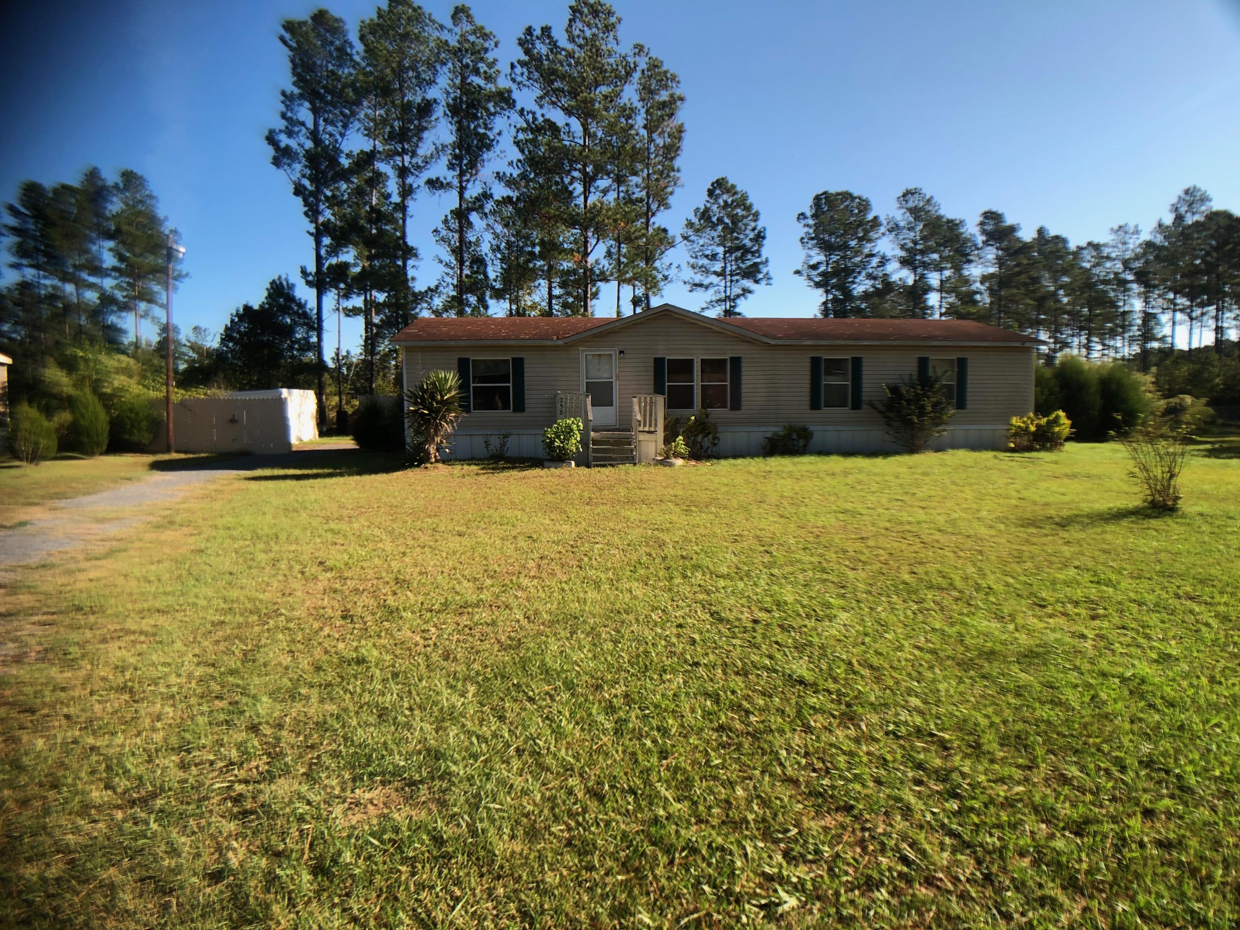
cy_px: 465
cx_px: 620
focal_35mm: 28
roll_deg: +0.8
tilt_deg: -5.1
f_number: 1.8
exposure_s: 1/381
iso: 20
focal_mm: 3.99
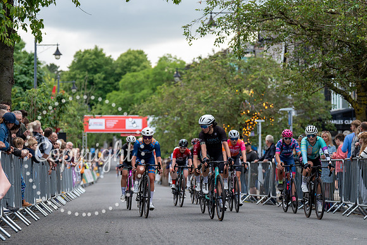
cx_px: 183
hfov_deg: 15.6
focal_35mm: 131
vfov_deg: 10.4
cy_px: 147
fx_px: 1340
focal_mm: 100
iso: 640
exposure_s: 1/800
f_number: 2.8
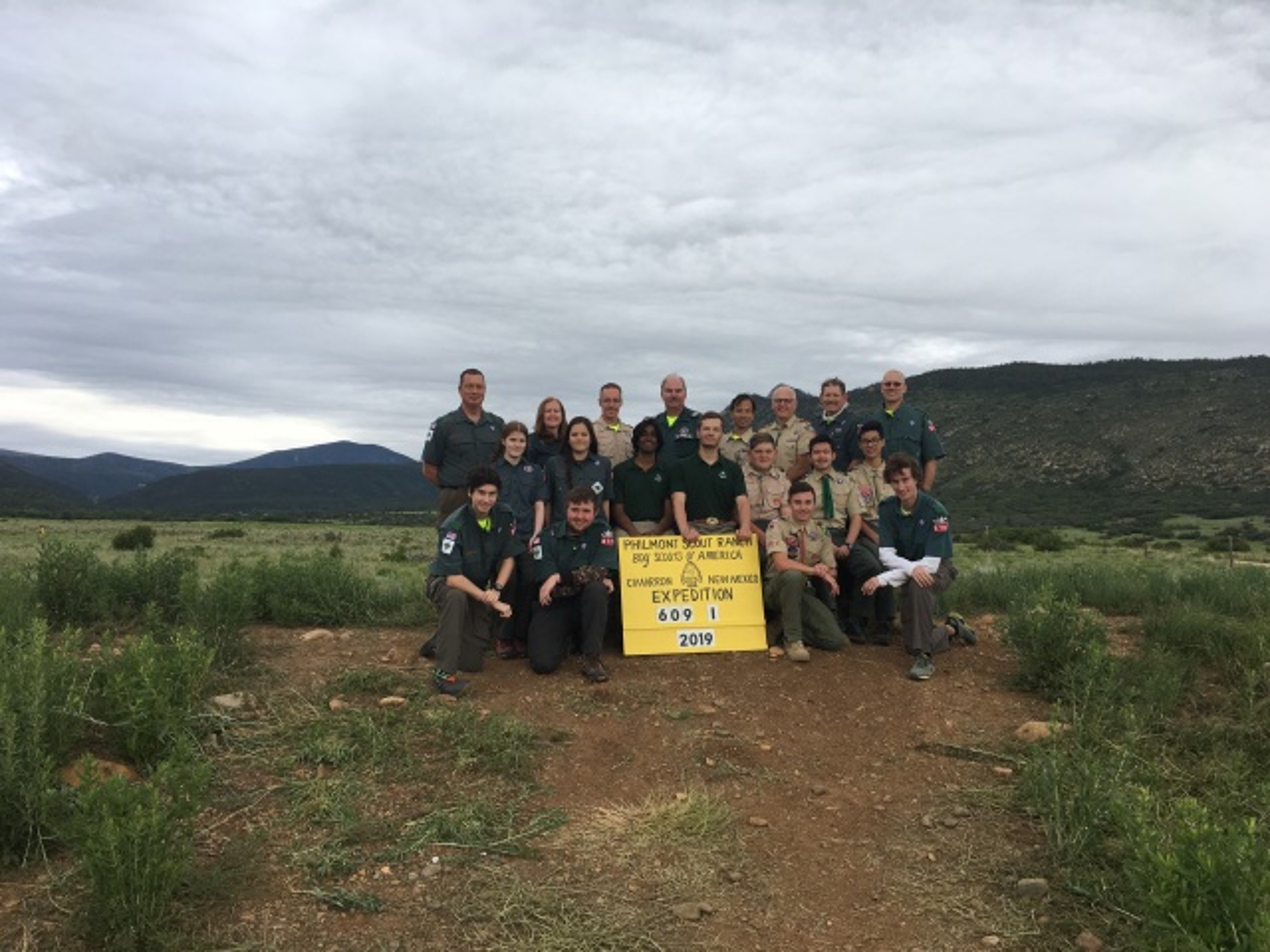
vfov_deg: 48.2
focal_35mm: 29
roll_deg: -0.5
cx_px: 635
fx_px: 1064
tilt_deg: +3.6
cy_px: 476
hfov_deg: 61.7
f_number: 2.2
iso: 25
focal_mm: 4.15
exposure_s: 1/646
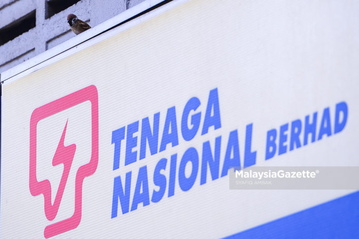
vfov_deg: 6.9
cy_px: 120
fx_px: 1994
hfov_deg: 10.3
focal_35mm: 200
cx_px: 180
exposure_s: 1/640
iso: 250
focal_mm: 200
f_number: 4.5
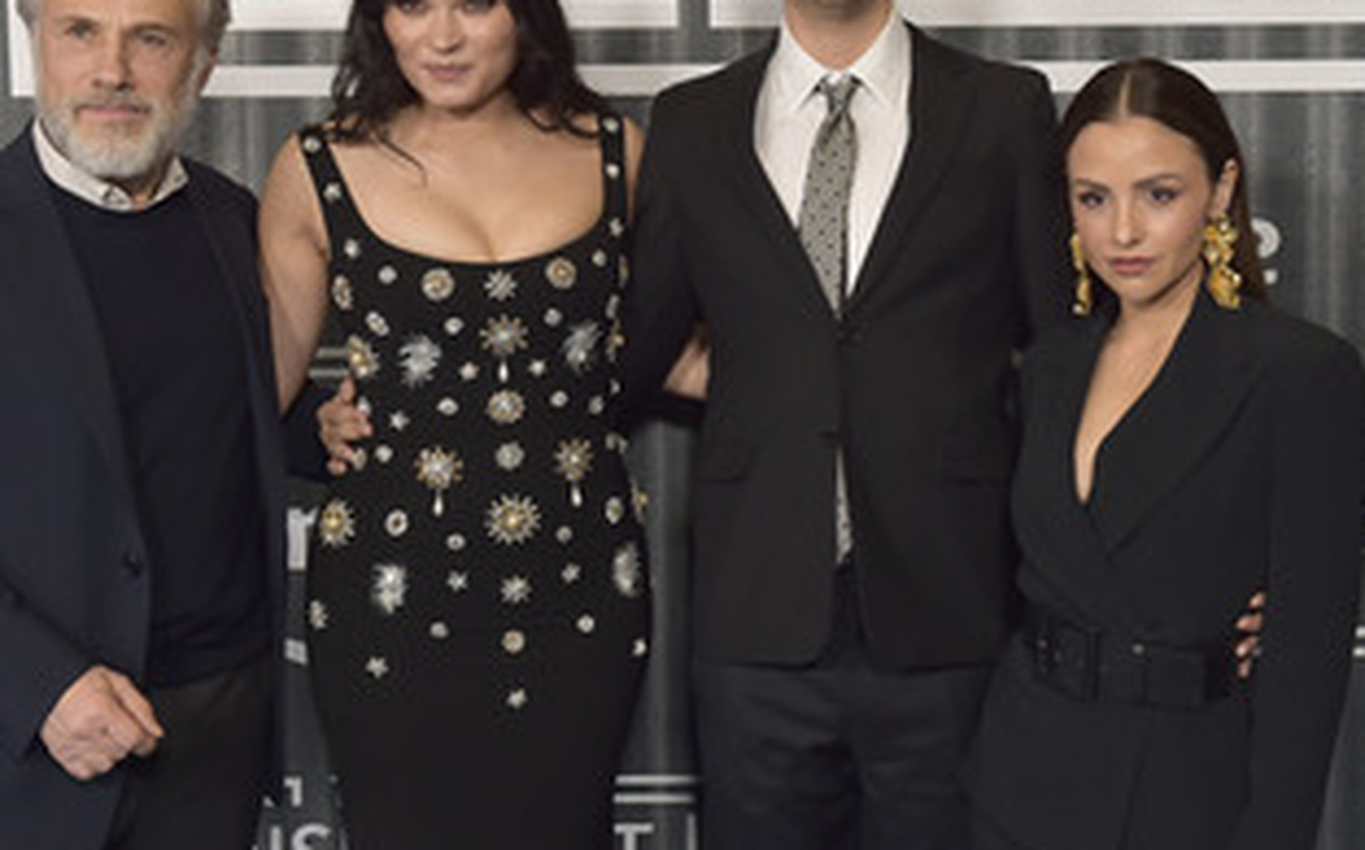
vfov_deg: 19.7
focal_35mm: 66
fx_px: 2453
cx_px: 667
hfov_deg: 31.1
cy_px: 379
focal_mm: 45
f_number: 6.3
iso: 2500
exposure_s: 1/250
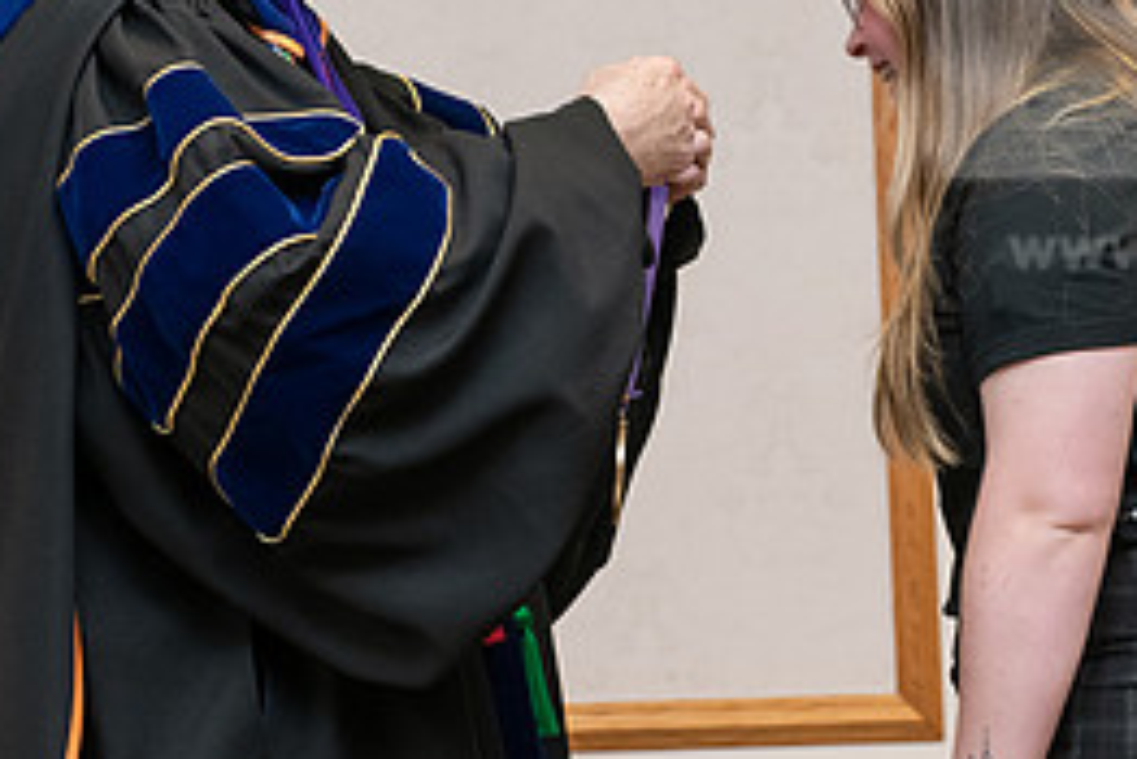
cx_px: 812
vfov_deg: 8.9
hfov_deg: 13.2
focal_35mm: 155
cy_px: 340
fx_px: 4898
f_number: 5.6
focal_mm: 70
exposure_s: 1/200
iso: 2000
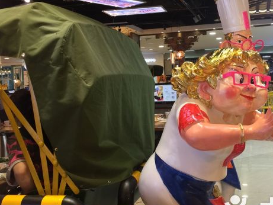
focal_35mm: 44
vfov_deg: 32.8
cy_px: 84
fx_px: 347
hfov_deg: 42.7
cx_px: 166
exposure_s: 1/33
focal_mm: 4.15
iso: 64
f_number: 2.2
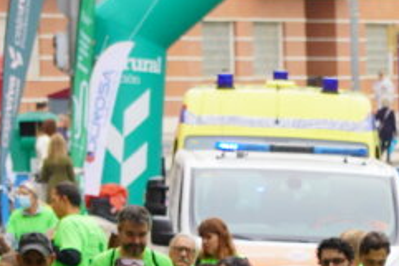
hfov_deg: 2.7
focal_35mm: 756
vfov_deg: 1.8
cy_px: 660
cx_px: 858
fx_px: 8380
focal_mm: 95
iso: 160
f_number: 5.6
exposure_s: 1/160
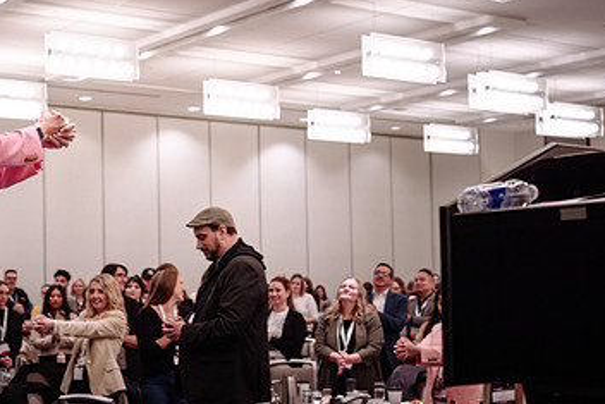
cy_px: 269
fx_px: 1126
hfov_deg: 29.2
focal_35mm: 67
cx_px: 100
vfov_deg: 20.3
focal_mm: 35
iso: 1600
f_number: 2.8
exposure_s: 1/80
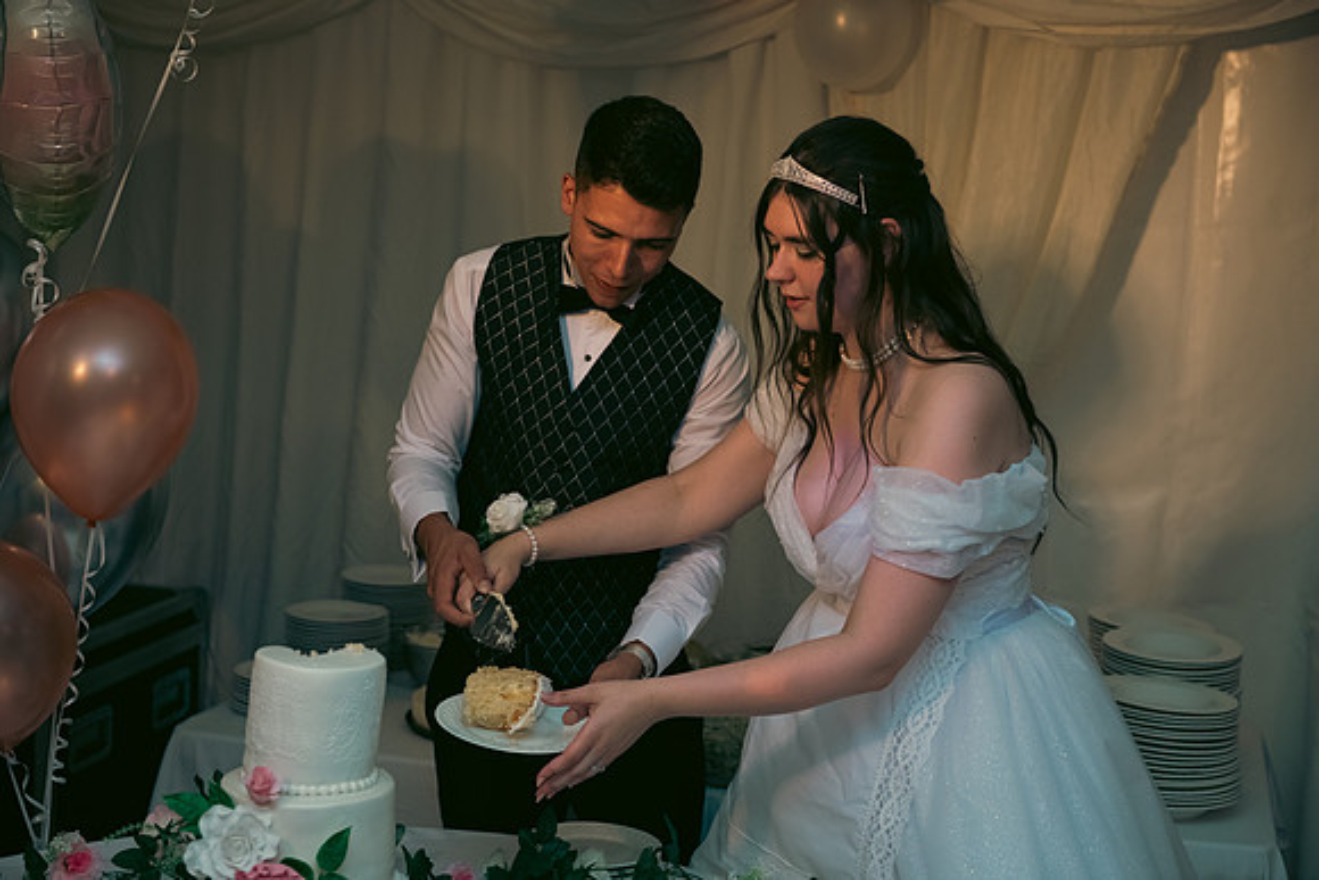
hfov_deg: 36.2
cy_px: 440
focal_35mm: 55
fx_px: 2016
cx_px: 660
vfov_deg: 24.6
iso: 800
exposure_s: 1/160
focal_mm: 55
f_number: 3.5
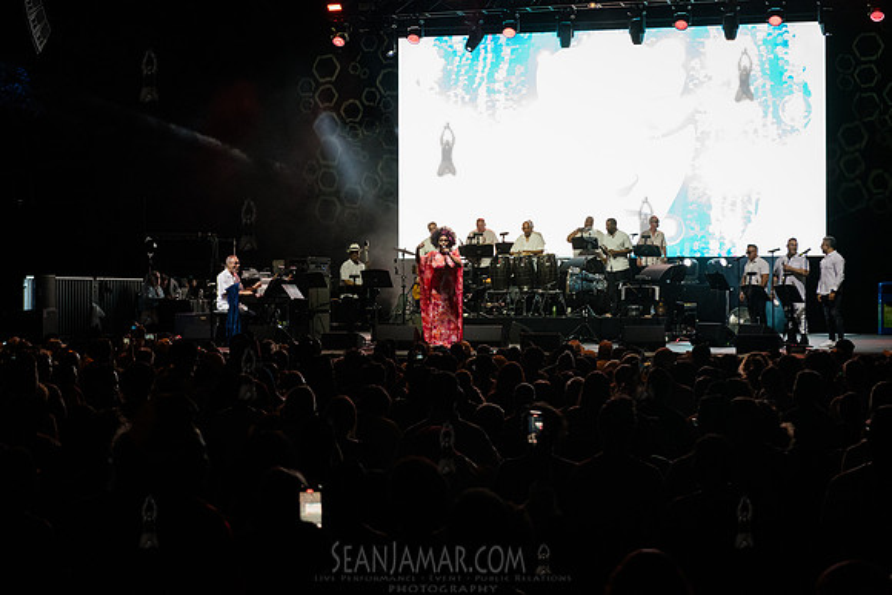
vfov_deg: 19.2
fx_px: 1756
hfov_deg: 28.5
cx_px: 446
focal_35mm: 71
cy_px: 298
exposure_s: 1/1000
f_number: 4
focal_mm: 70
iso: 5000
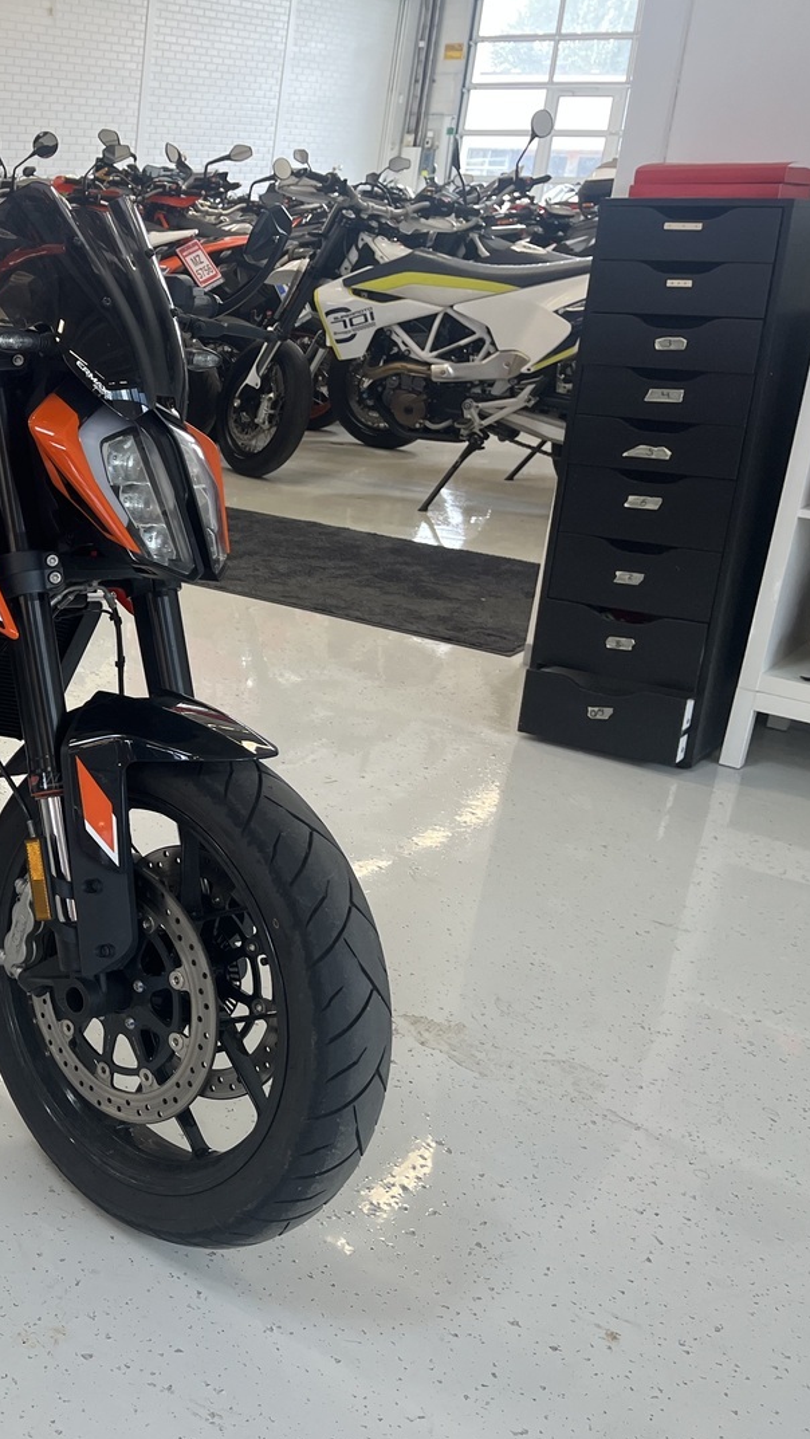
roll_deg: -0.7
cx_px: -118
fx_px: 1450
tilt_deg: -19.9
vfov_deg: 52.8
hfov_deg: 28.0
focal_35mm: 38
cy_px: 720
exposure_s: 1/100
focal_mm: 5.1
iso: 80
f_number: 1.6
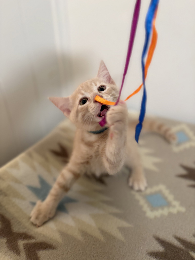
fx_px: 195
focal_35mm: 26
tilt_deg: -30.5
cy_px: 130
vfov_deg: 67.3
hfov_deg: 53.1
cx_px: 98
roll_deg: +0.9
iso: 250
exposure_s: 1/60
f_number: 1.6
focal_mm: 5.96
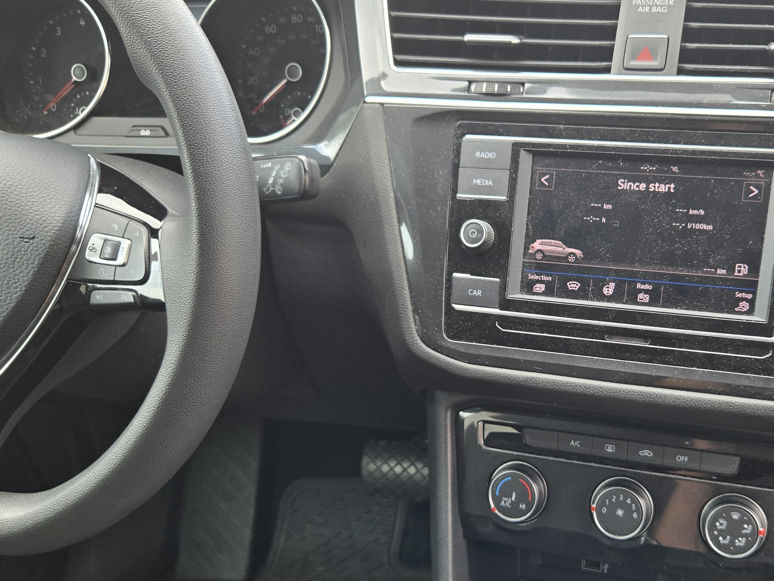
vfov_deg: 38.5
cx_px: 543
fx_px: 827
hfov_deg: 48.9
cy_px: 353
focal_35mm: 37
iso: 64
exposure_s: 1/180
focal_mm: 5.4
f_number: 1.8
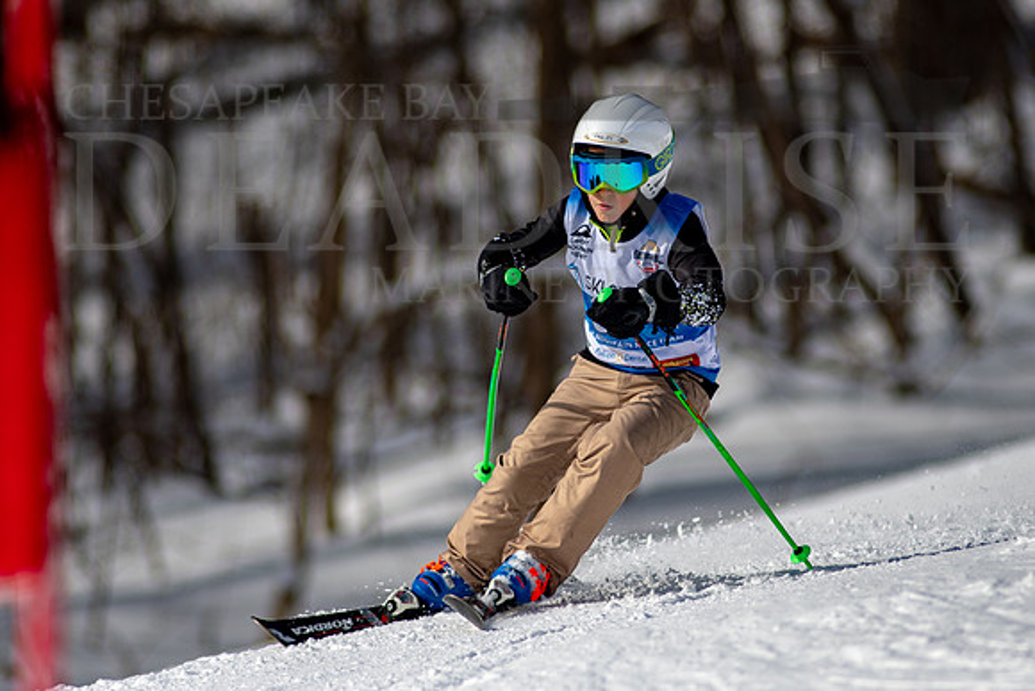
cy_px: 328
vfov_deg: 2.8
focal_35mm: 499
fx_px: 14359
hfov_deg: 4.1
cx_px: 574
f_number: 2.8
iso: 100
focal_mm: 300
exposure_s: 1/8000
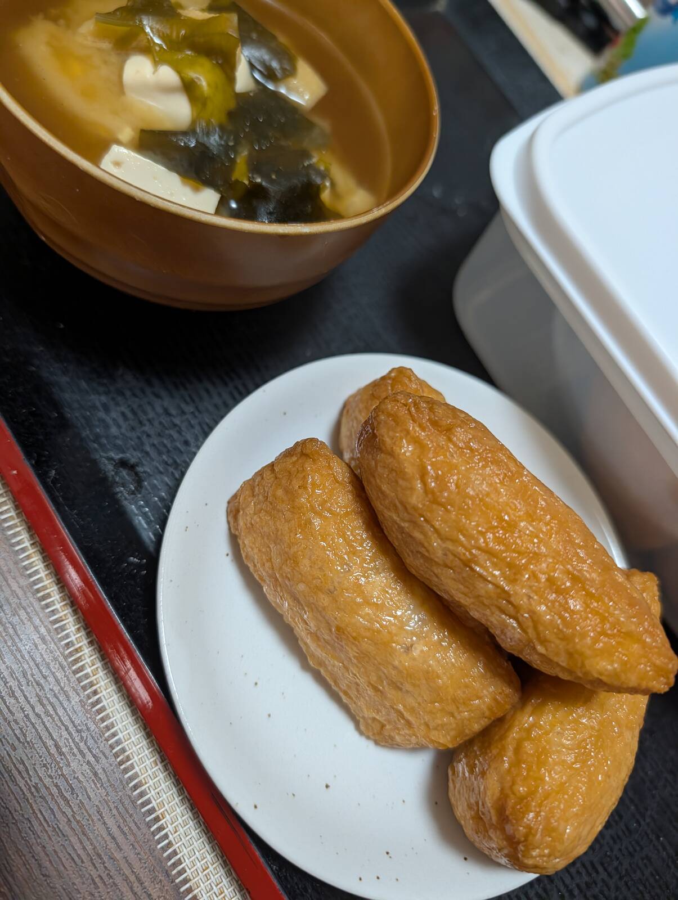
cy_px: 450
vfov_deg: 71.5
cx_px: 339
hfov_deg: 56.9
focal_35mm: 24
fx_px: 625
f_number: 1.68
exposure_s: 1/123
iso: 897
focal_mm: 6.9
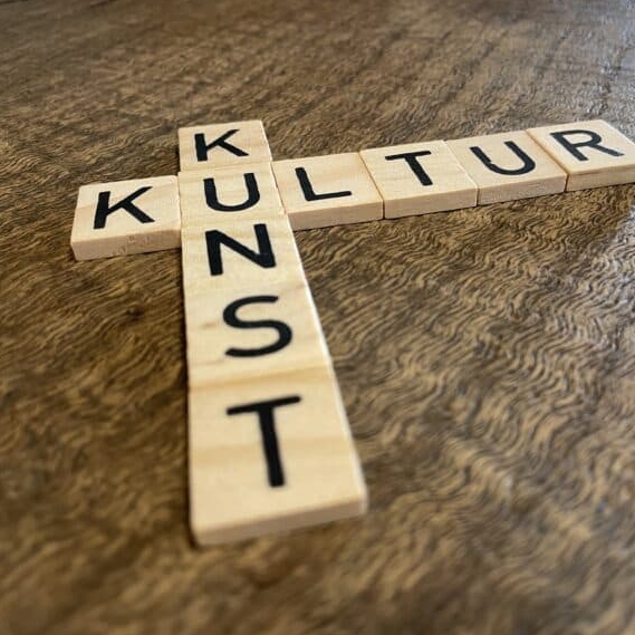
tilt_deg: -38.1
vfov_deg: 52.5
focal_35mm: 31
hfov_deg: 52.4
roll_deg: +0.7
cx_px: 358
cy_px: 316
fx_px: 643
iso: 200
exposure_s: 1/50
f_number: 1.6
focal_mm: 4.2
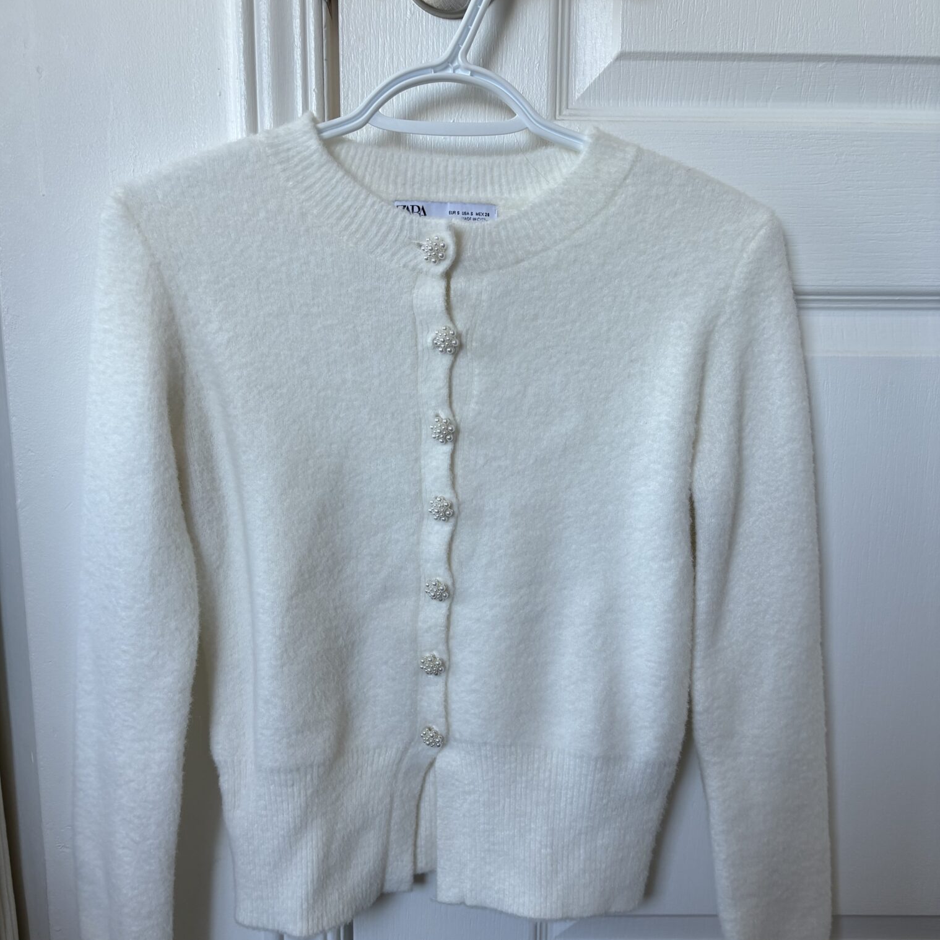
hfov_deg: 52.5
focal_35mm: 31
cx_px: 465
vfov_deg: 52.1
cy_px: 572
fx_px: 952
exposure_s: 1/121
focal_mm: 5.96
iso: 64
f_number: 1.6
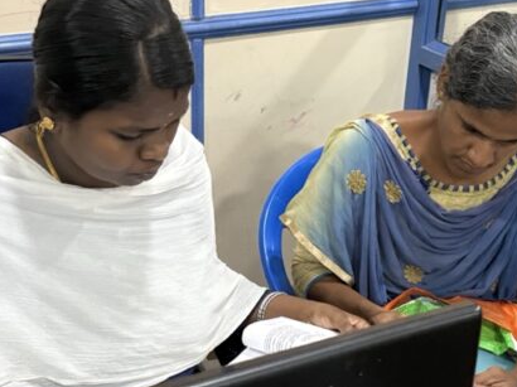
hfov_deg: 32.2
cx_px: 260
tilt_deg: -28.3
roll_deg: -0.1
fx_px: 896
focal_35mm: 60
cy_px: 255
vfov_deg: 24.3
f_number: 1.78
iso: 500
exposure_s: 1/50
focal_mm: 6.76
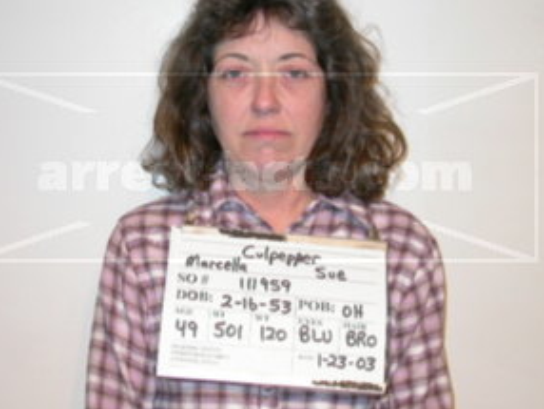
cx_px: 254
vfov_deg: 19.4
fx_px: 1195
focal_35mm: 76
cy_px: 168
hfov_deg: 25.6
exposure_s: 1/60.3
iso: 100
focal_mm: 13.1
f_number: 3.1
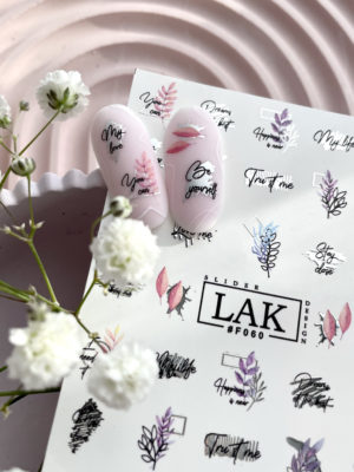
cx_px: 177
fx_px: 355
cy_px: 236
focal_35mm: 26
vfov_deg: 67.3
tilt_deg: -73.9
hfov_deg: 53.1
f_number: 1.6
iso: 32
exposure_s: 1/1350
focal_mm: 4.2
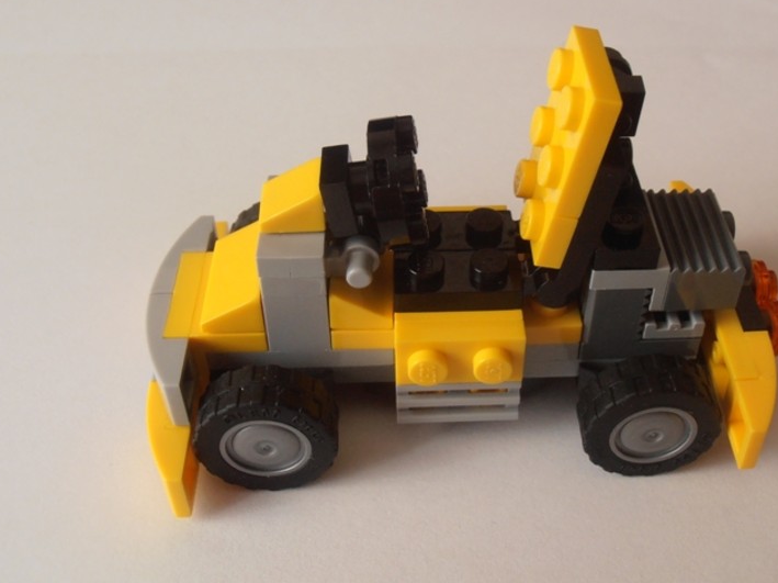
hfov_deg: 40.3
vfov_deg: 30.8
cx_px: 459
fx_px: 1056
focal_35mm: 47
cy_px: 268
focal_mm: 6.61
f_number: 3.9
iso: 125
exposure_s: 1/20
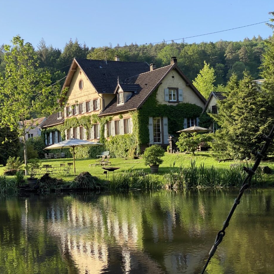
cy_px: 137
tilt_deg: +4.5
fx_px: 555
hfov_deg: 27.6
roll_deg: +2.1
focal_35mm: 62
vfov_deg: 27.7
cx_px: 97
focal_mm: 6
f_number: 2
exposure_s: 1/773
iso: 20
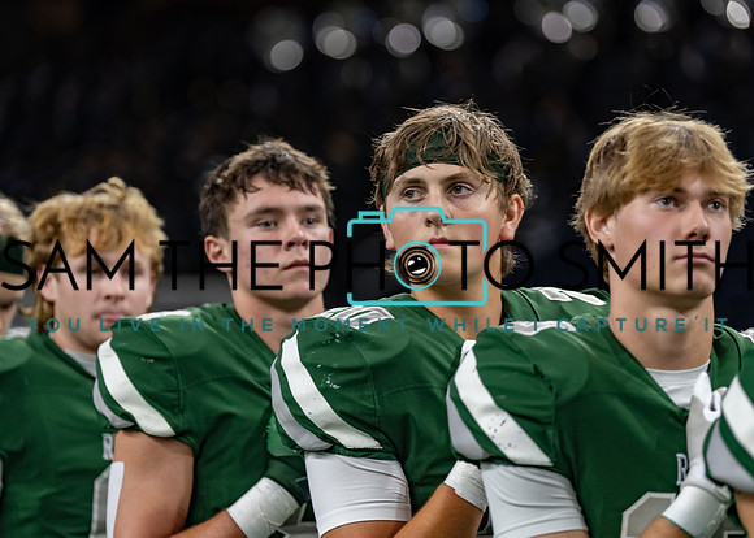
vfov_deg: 9.5
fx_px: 3222
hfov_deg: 13.3
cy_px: 269
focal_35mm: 151
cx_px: 377
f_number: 2.8
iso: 1250
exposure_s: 1/320
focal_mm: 138
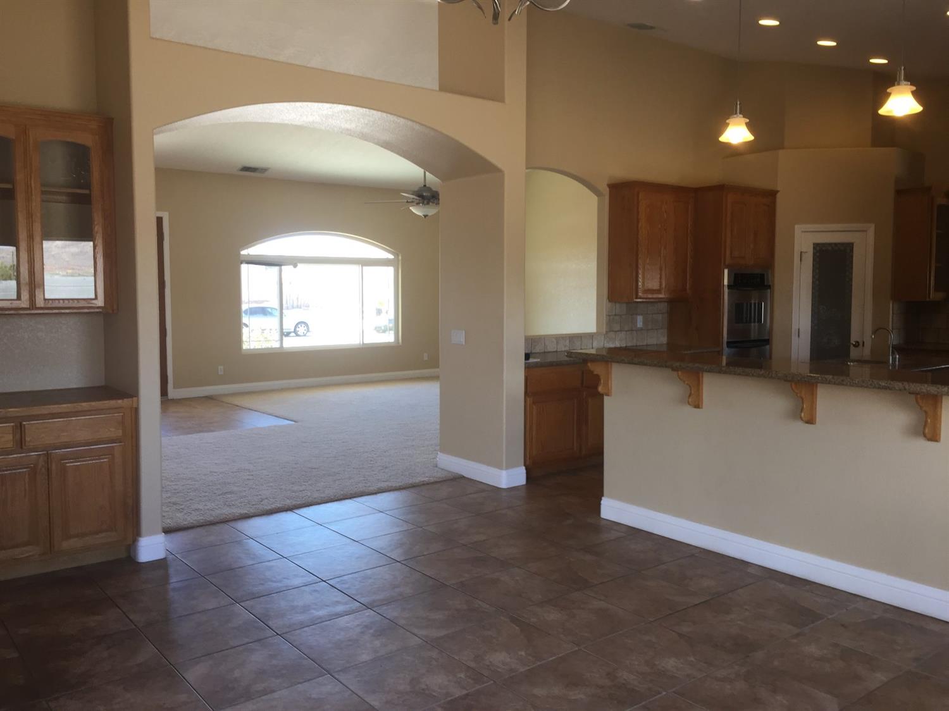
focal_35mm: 29
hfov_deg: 61.7
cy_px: 356
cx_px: 474
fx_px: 795
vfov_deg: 48.2
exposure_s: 1/60
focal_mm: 4.15
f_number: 2.2
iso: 40
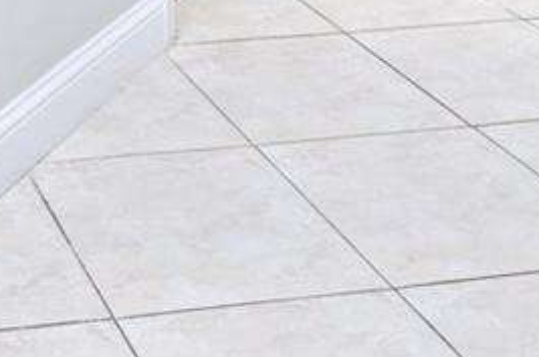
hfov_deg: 21.7
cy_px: -437
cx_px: -176
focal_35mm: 84
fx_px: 1255
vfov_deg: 13.1
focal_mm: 14
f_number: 8
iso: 200
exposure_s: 1/4
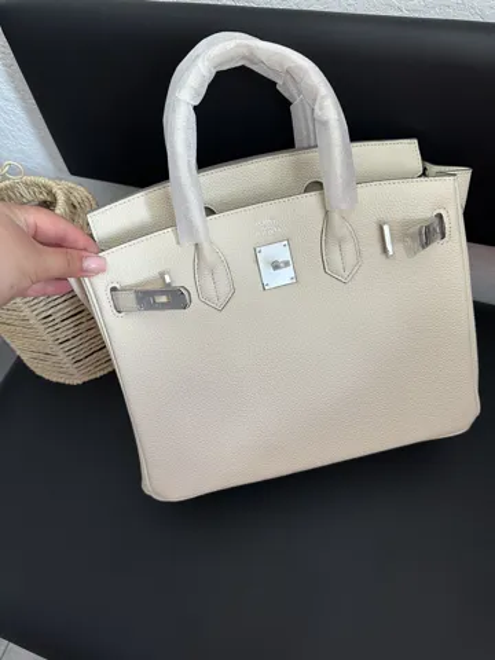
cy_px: 330
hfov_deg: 56.8
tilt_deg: -57.6
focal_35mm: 24
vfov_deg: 71.6
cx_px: 248
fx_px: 458
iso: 250
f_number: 1.78
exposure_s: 1/61
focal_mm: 6.86
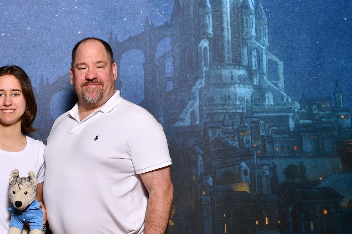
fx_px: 626
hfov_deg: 30.6
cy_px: 110
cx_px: 66
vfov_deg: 21.2
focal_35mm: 64
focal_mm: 22
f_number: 8
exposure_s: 1/125
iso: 200
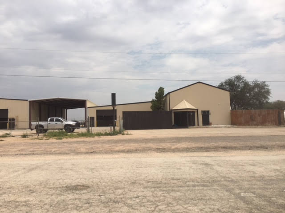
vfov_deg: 48.2
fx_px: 239
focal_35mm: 29
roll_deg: +1.4
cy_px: 106
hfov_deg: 61.7
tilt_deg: +5.0
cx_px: 142
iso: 25
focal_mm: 4.15
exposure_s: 1/4049
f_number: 2.2
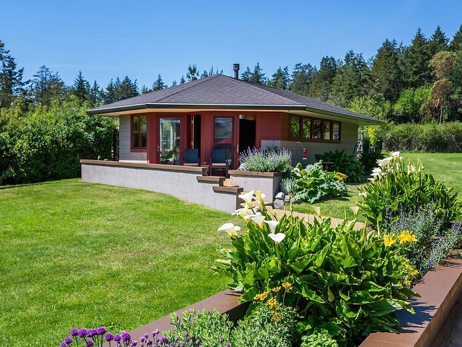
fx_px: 561
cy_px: 211
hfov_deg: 44.6
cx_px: 193
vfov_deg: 34.2
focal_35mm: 42
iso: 100
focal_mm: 30
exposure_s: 1/1000
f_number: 5.6
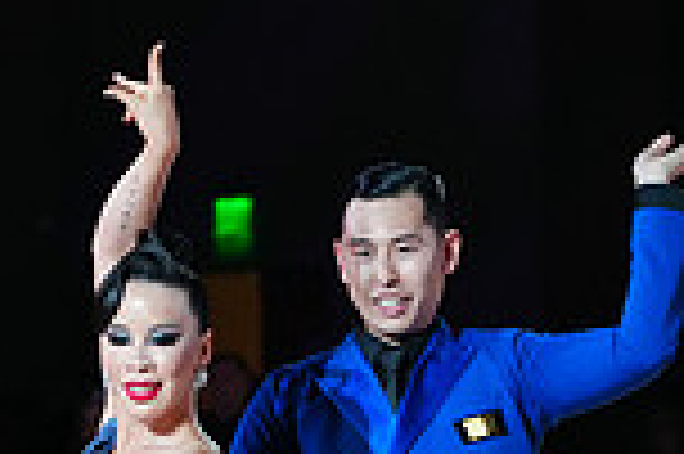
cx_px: 126
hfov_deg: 5.1
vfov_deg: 3.4
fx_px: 7611
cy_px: 677
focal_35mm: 401
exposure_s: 1/400
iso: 3200
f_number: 4
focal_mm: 105
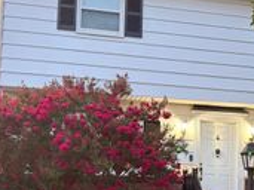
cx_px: 214
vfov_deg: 19.2
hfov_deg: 25.1
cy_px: 143
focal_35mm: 76
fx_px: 557
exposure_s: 1/40
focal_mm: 5.96
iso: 500
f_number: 1.6
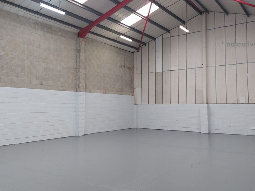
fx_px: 184
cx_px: 128
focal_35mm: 25
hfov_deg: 69.4
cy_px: 96
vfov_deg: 54.9
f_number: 1.8
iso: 160
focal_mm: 5.23
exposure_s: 1/100
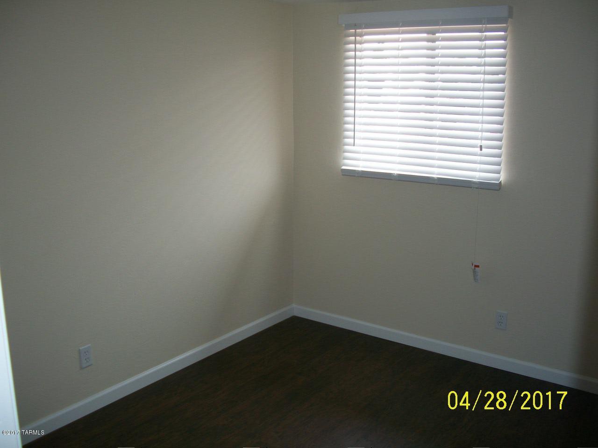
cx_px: 299
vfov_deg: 40.7
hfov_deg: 52.6
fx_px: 605
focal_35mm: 35
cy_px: 224
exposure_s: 1/60
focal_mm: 6.3
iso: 80
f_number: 3.1
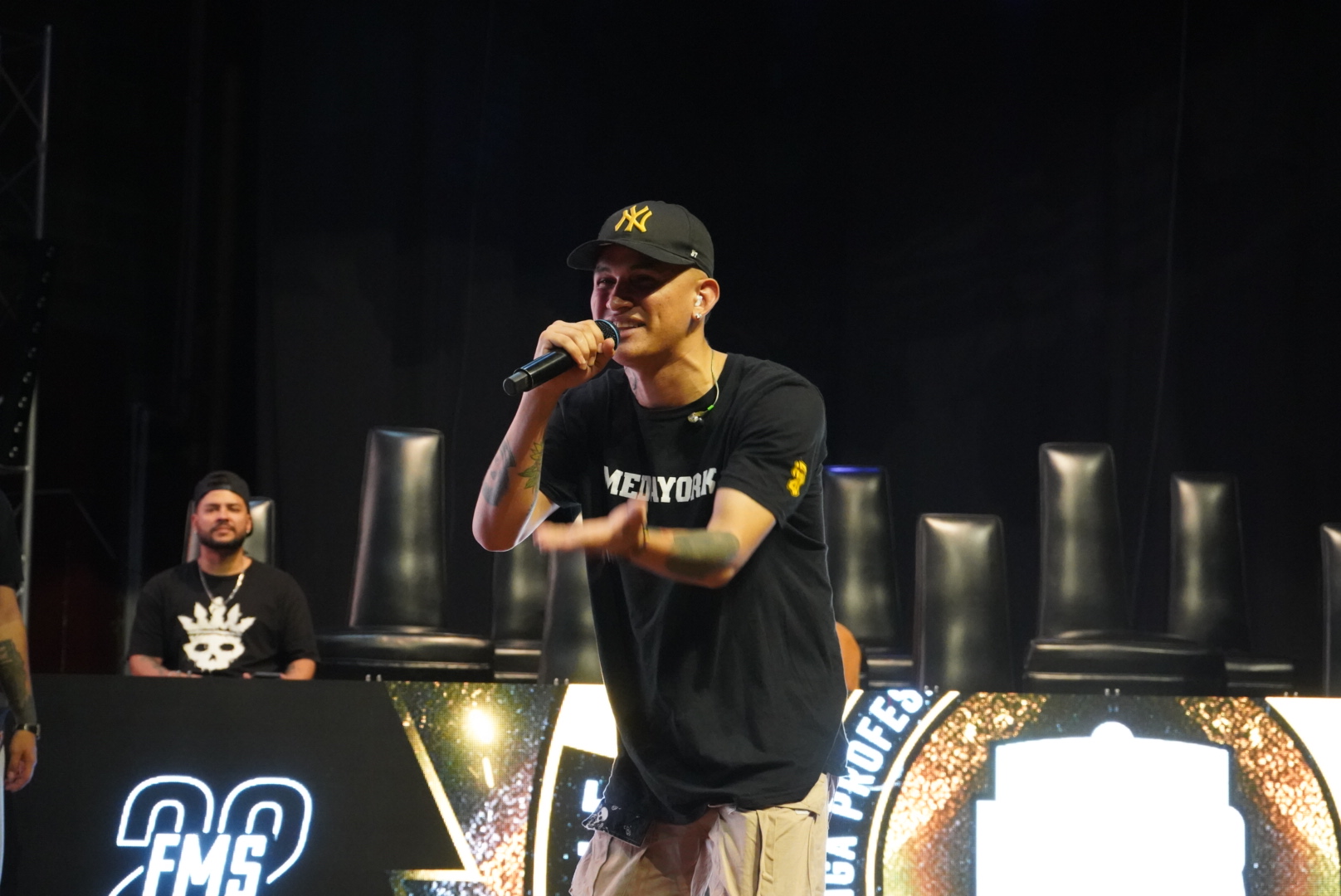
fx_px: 2609
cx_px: 670
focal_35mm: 70
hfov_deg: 28.8
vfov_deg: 19.5
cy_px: 448
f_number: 7.1
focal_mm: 70
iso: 12800
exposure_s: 1/160
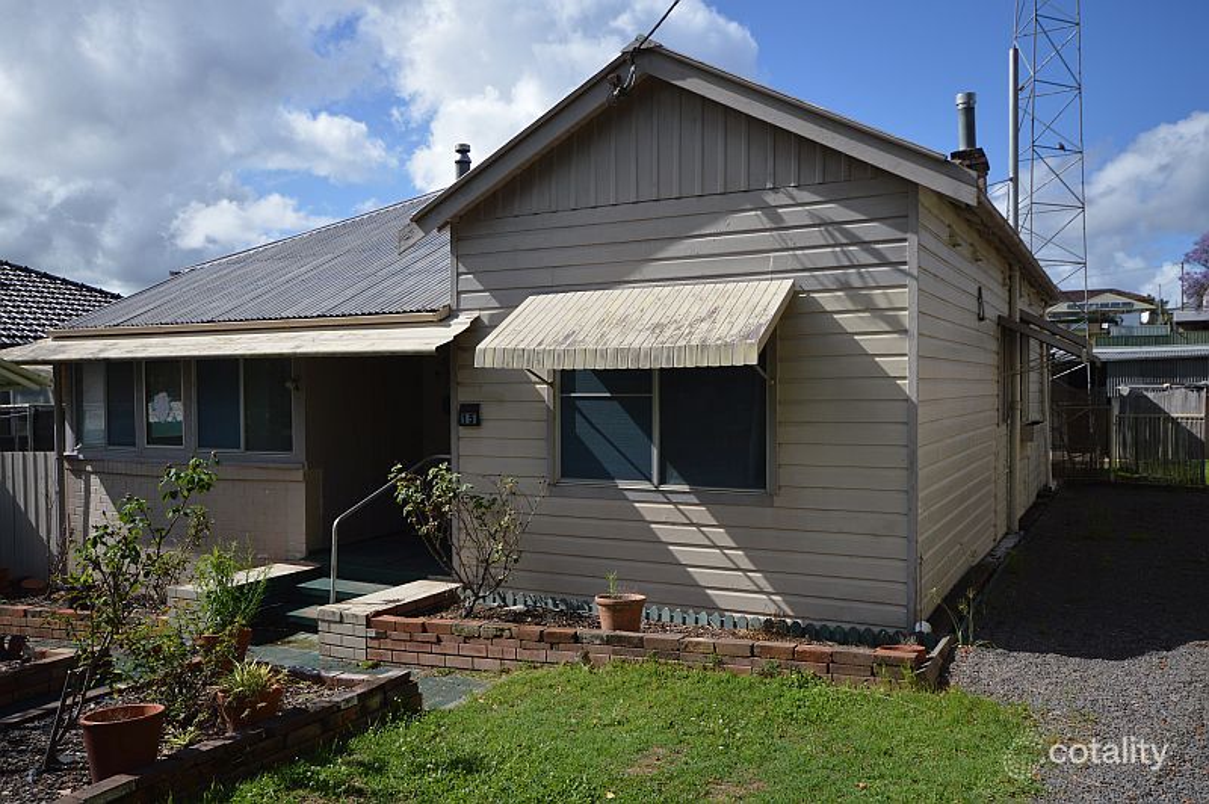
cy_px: 402
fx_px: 1007
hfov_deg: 62.0
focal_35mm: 30
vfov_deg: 43.5
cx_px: 604
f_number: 9
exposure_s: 1/320
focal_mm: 20
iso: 100
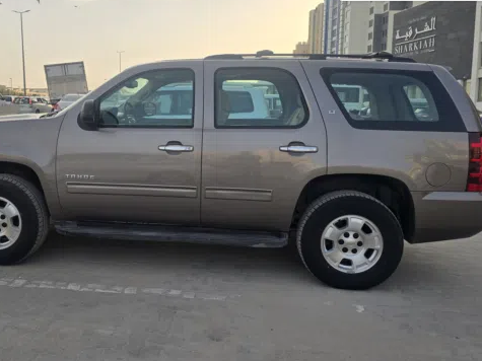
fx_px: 432
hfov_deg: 57.8
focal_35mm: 31
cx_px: 186
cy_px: 147
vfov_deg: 45.2
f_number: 1.7
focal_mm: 6.3
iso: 12
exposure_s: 1/458
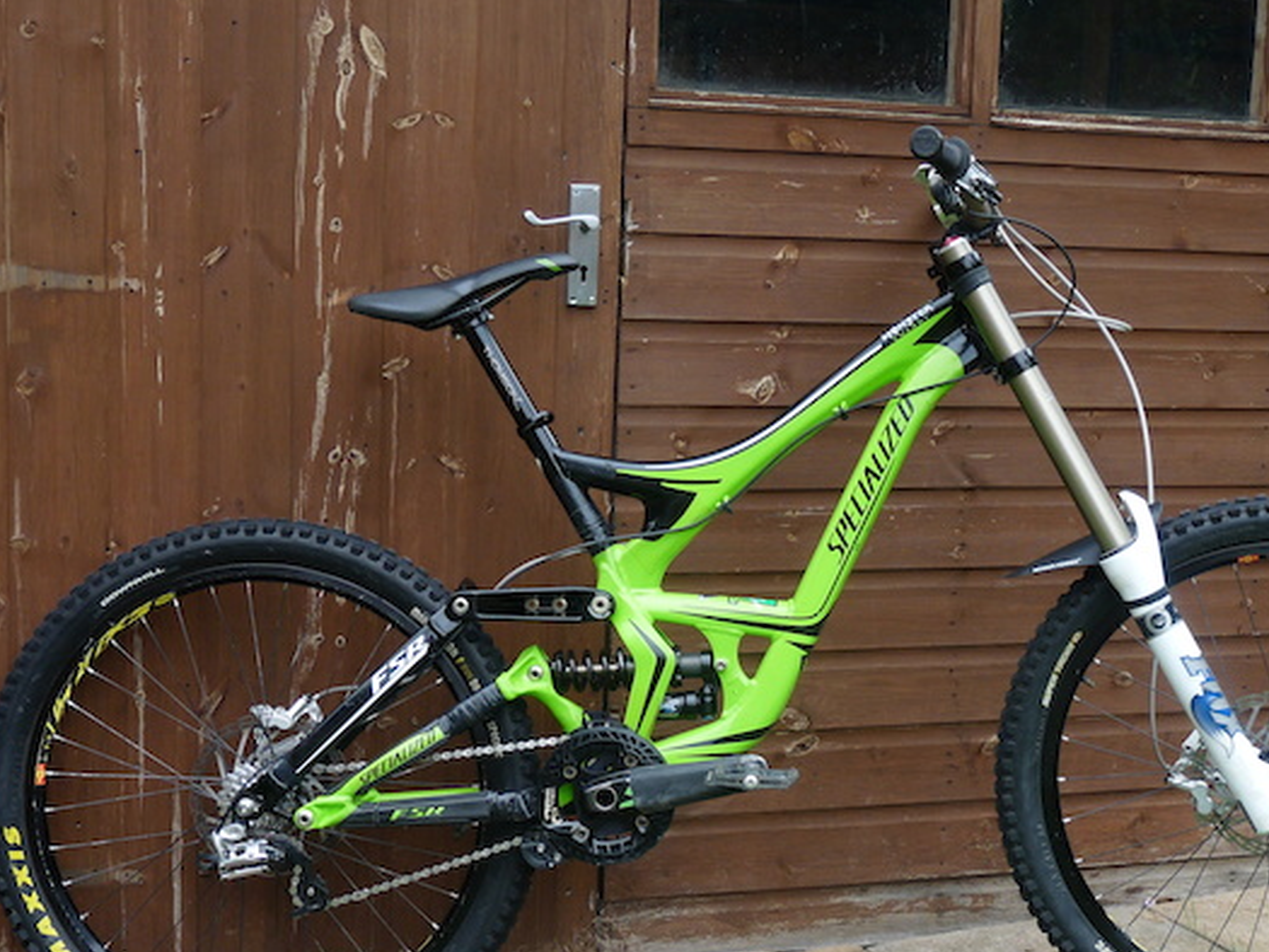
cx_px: 786
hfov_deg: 30.1
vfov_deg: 22.8
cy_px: 643
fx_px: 2347
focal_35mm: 64
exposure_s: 1/40
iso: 100
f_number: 3
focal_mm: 7.4
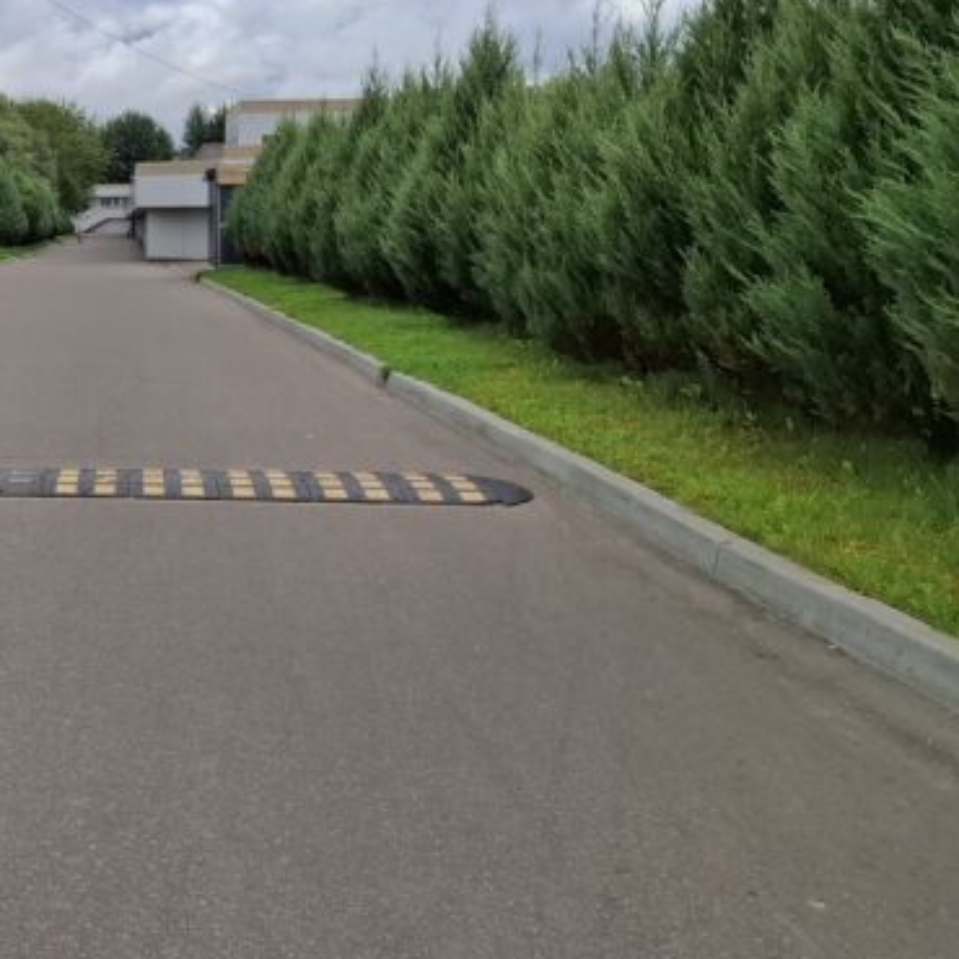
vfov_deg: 37.6
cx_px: -26
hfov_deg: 34.5
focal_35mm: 44
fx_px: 1379
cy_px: 262
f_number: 1.8
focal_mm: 5.54
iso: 50
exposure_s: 1/766
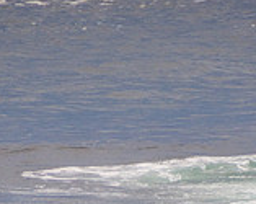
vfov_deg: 0.7
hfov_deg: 0.9
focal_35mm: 2083
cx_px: 129
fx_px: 15753
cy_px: 247
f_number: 5.6
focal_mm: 400
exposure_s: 1/800
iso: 450
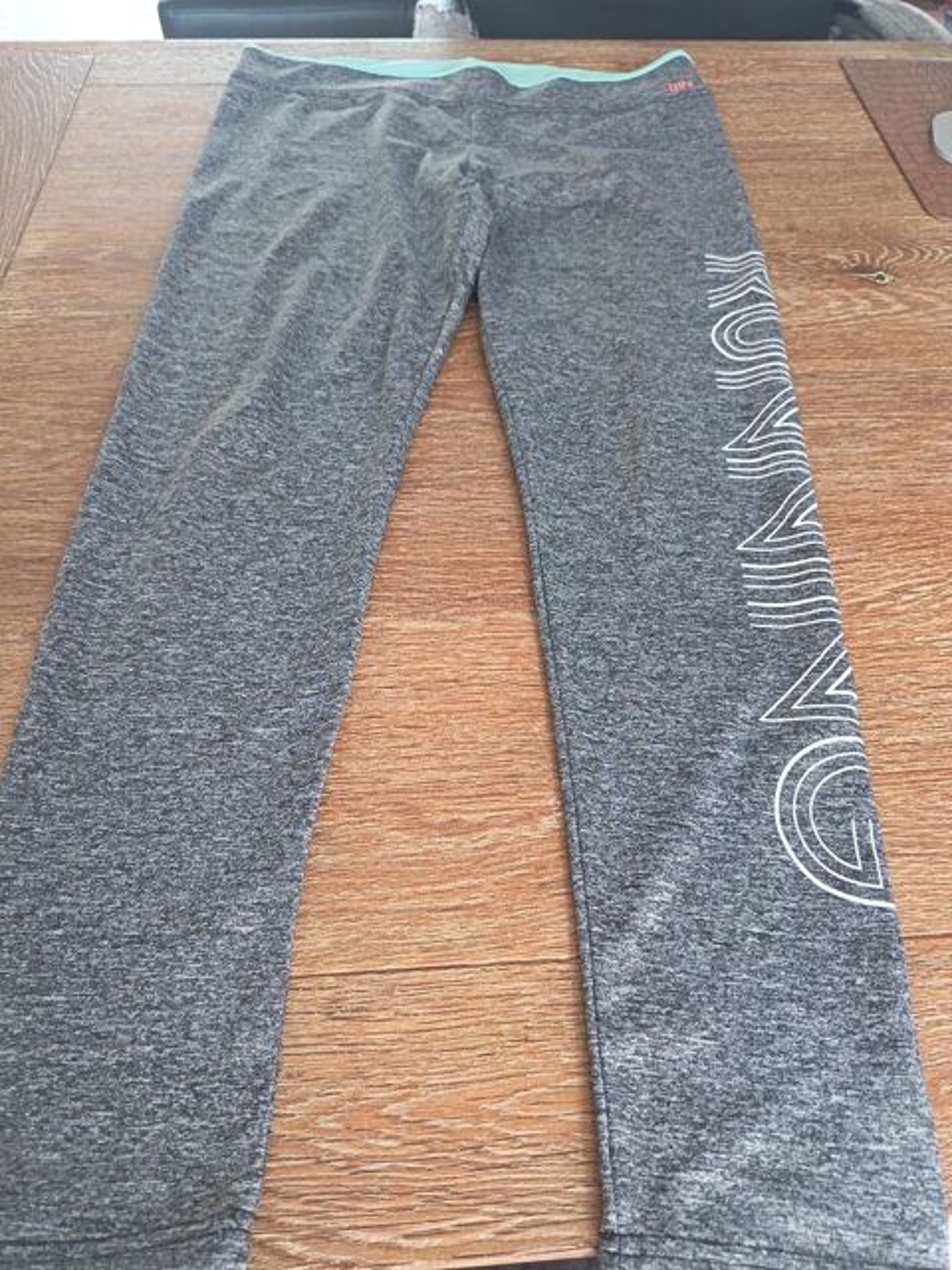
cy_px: 635
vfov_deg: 71.6
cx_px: 476
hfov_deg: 56.8
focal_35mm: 24
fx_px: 880
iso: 822
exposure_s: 1/40
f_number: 1.75
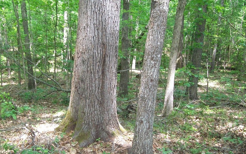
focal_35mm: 42
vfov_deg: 30.4
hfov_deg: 47.1
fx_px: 282
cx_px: 107
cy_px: 94
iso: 160
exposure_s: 1/80
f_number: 2.7
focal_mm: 6.1
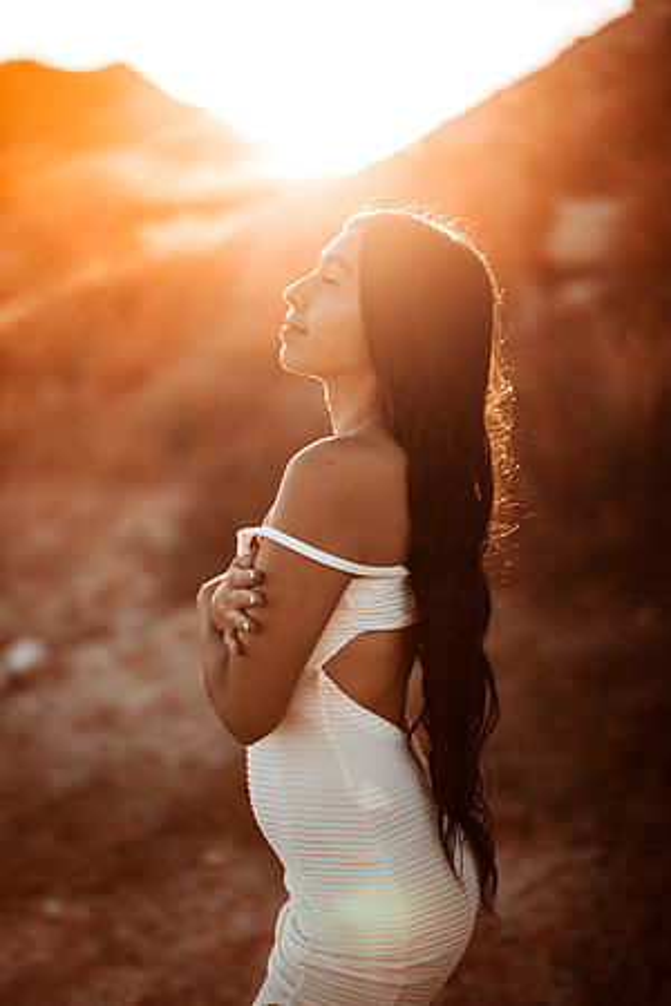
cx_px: 336
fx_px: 1621
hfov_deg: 23.4
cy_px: 503
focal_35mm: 58
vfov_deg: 34.5
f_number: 1.4
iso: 80
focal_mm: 58
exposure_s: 1/3200
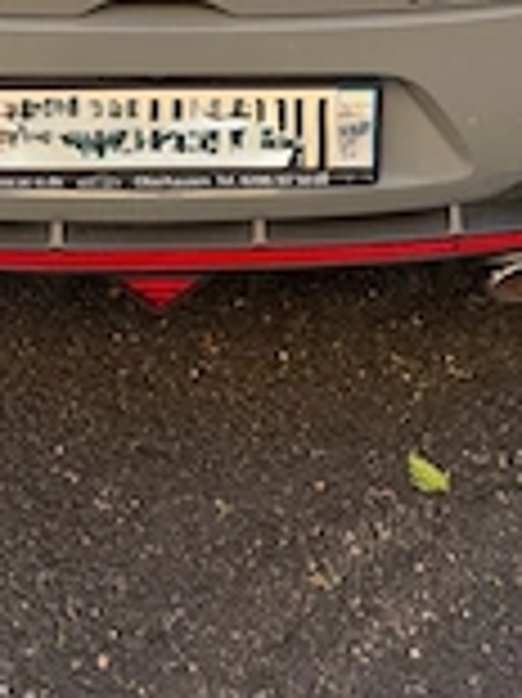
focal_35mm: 62
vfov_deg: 28.3
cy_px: -72
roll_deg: +0.1
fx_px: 1248
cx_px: 207
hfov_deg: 23.6
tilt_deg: -32.6
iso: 80
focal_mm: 6.76
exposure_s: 1/259
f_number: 1.78
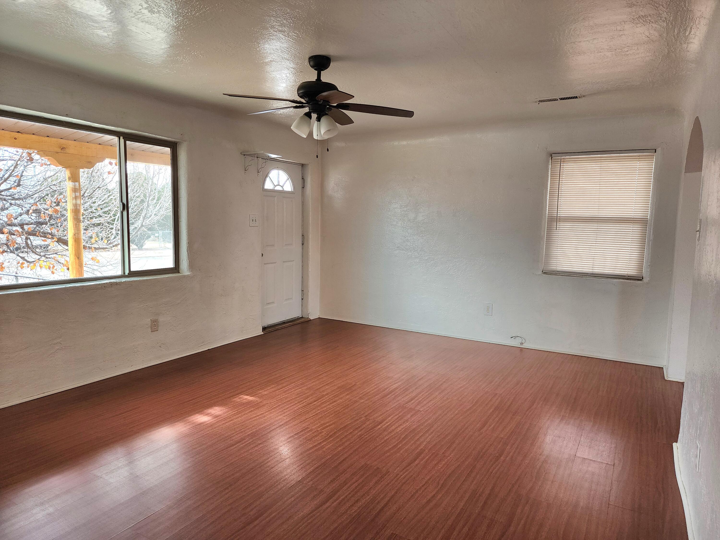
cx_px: 360
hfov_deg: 73.9
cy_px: 270
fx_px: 478
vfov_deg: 58.9
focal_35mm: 23
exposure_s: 1/120
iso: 125
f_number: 1.8
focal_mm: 6.4
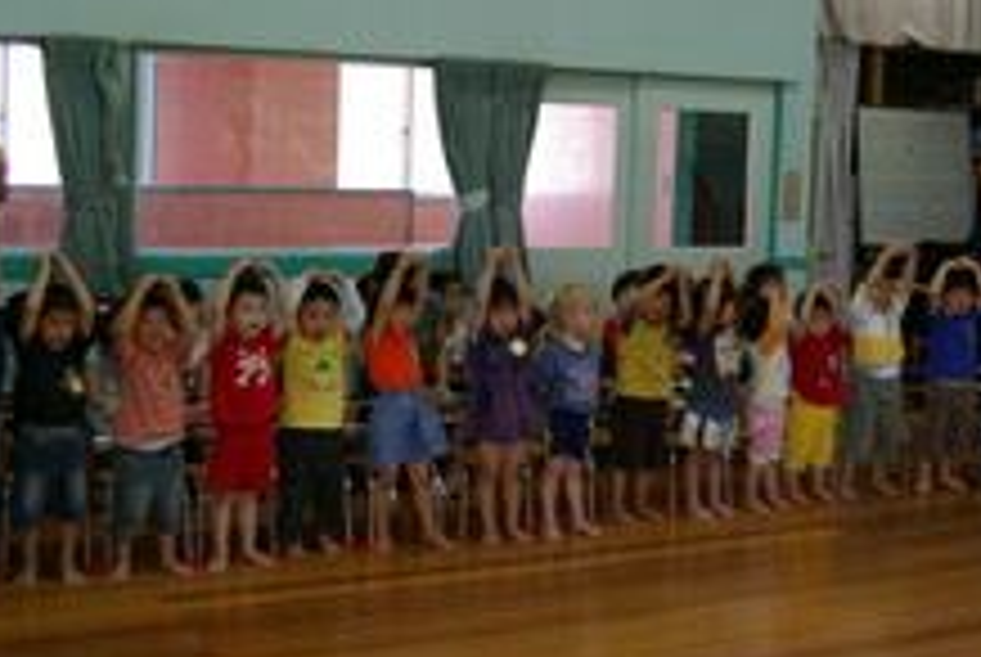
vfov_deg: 24.5
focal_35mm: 55
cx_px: 482
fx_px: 1501
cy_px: 200
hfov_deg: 36.2
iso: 400
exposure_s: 1/60
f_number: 4
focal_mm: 20
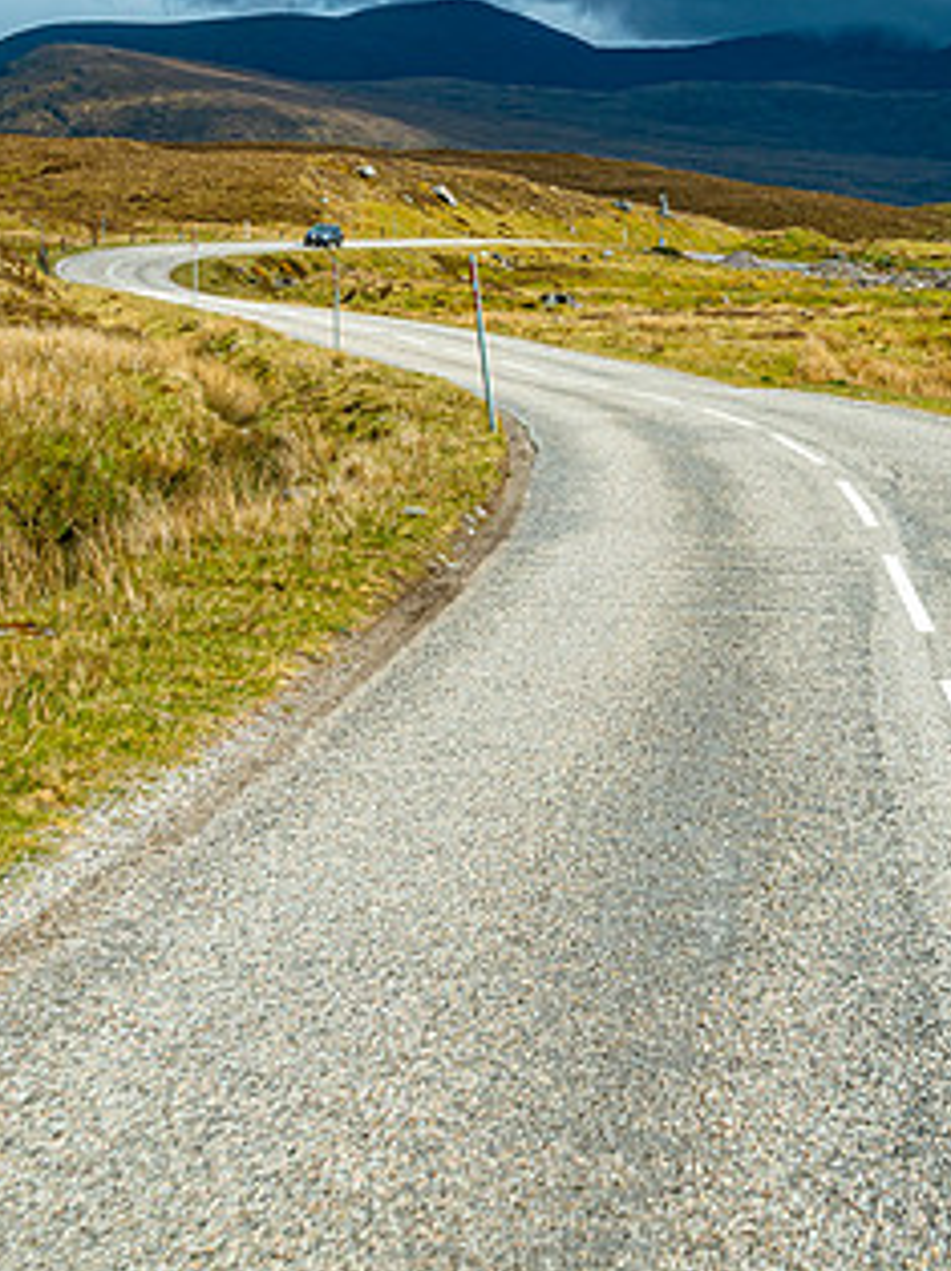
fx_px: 4108
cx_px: 801
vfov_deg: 17.6
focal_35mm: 112
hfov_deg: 13.1
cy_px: 540
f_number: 7.1
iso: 125
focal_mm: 23.14
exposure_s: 1/400
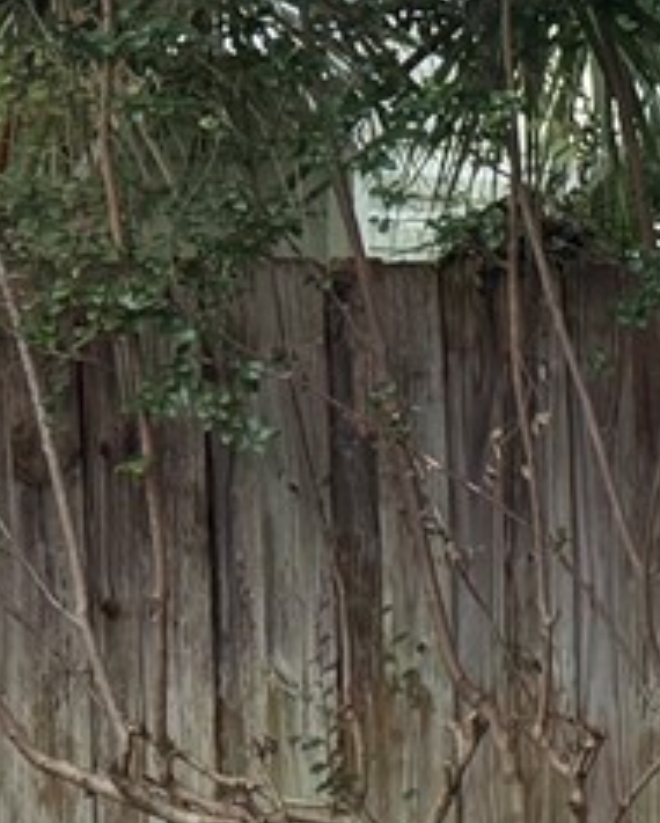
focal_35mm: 158
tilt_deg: -0.1
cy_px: 427
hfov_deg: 7.3
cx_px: 2588
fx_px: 3853
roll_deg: -0.3
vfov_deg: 12.2
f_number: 1.78
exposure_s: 1/742
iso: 100
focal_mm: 6.76
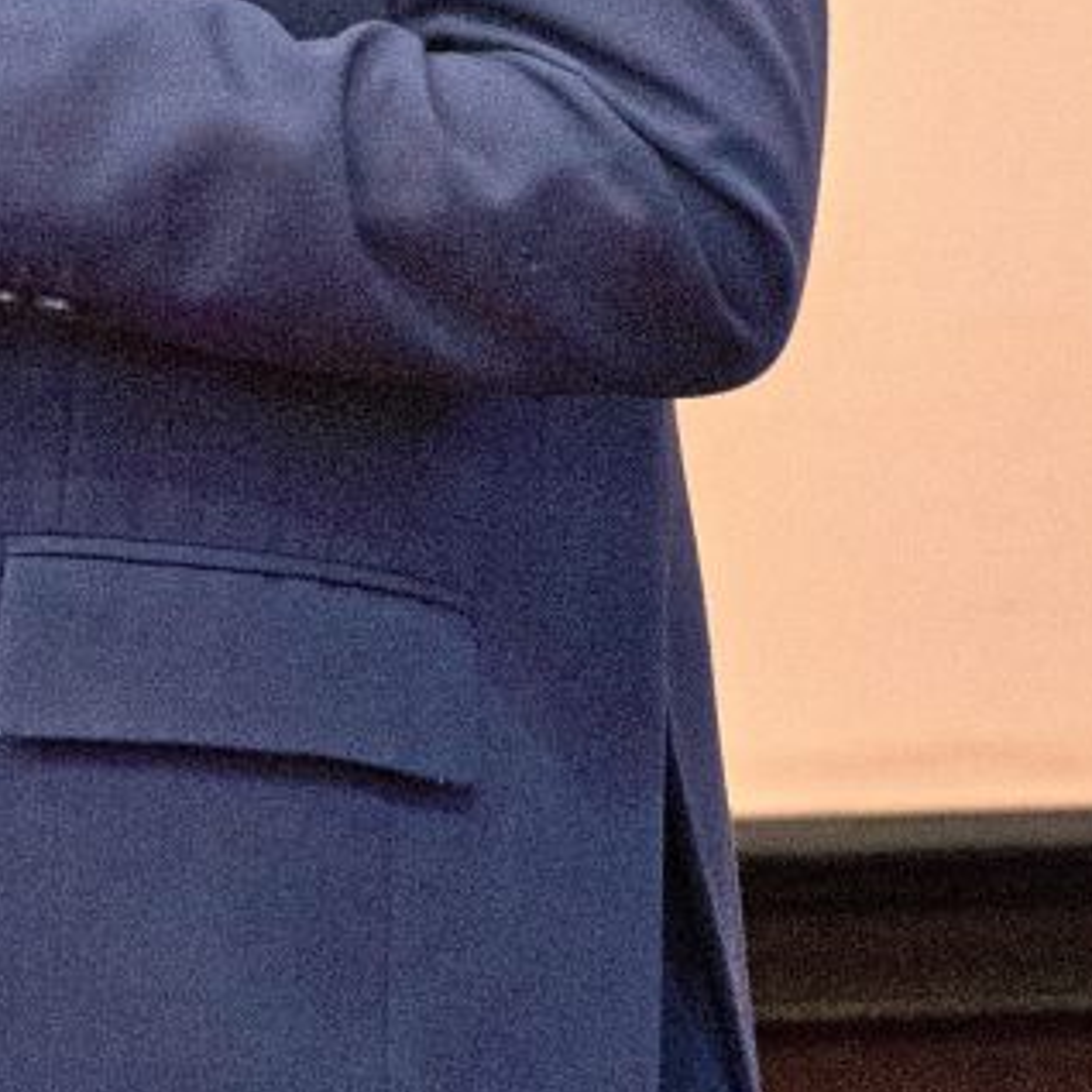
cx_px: 46
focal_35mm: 689
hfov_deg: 2.5
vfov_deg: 2.5
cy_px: -275
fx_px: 24591
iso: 3200
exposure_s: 1/60
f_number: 5
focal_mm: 100
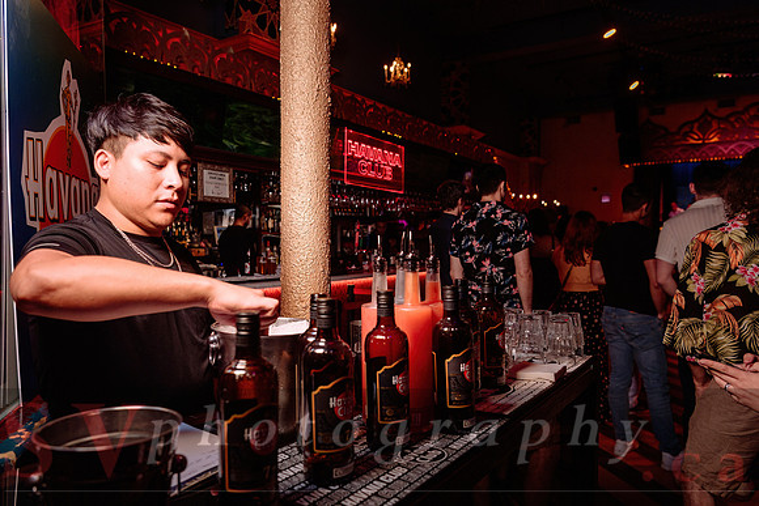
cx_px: 380
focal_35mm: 27
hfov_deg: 67.4
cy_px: 253
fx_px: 569
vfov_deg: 48.0
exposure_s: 1/60
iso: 800
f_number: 4
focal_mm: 27
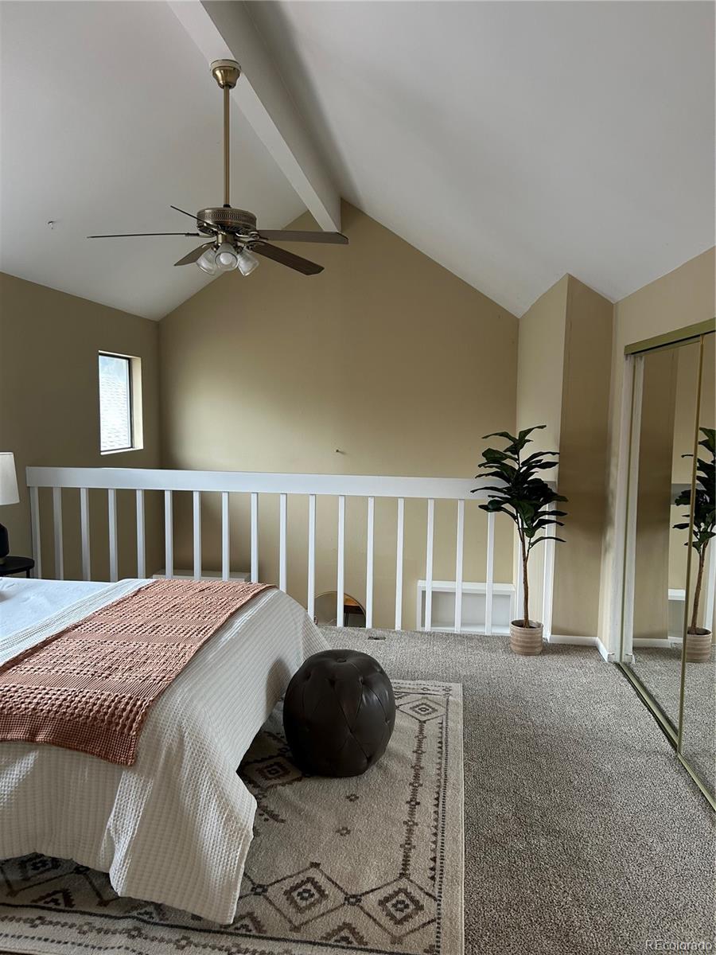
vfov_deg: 67.3
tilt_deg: -6.6
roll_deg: -1.4
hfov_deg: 53.1
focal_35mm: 26
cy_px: 478
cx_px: 358
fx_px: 717
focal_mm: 5.7
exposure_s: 1/60
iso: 80
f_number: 1.5
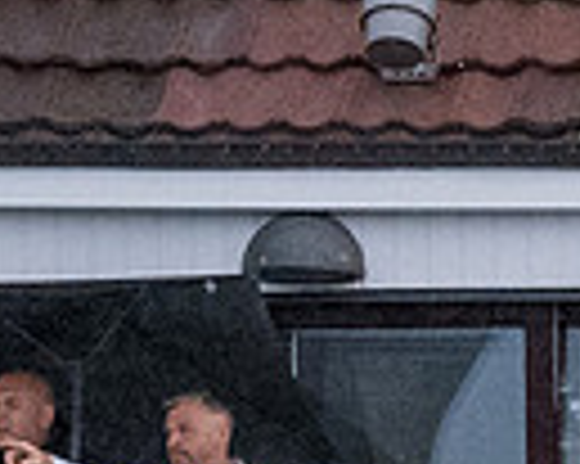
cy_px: 1186
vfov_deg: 0.9
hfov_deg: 1.2
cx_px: 899
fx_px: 28834
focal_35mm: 1681
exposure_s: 1/2000
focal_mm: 165
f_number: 4.5
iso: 4000
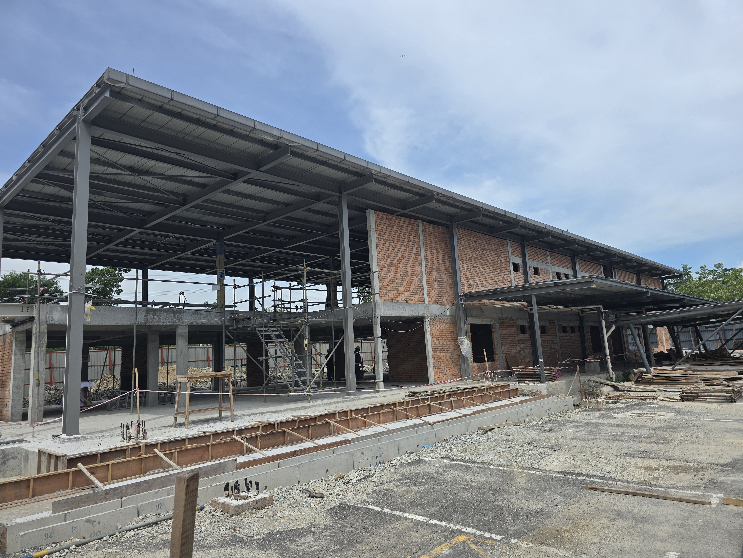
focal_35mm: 23
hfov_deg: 73.9
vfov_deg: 58.9
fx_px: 494
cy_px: 279
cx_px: 372
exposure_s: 1/924
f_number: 1.7
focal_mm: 6.3
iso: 12
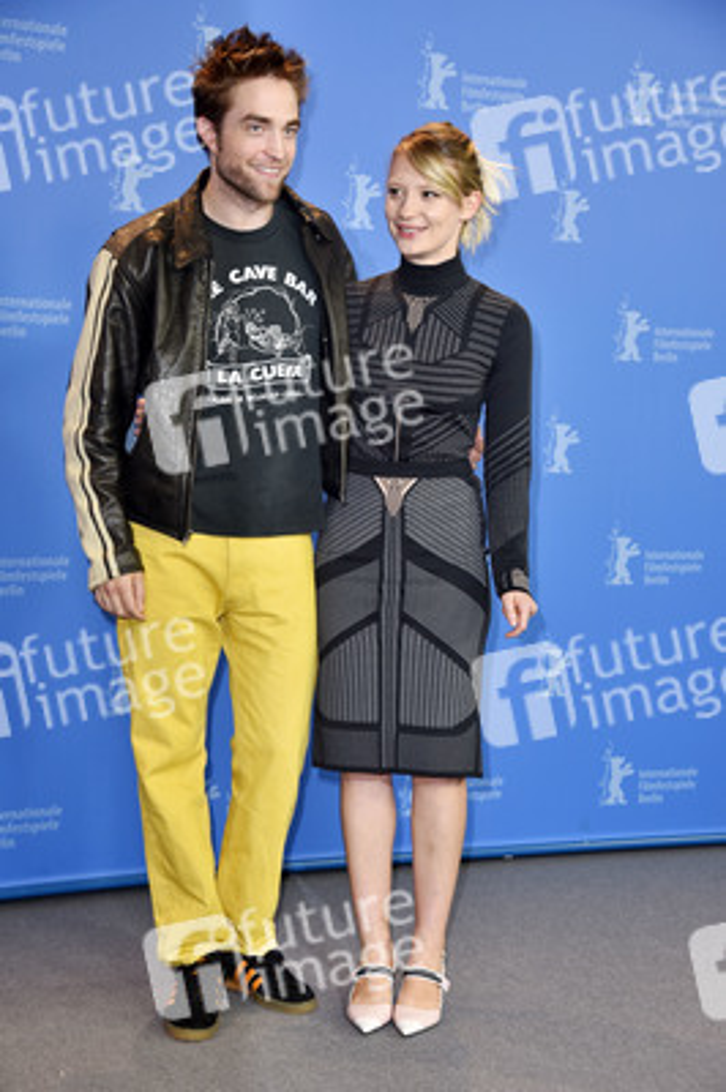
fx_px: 2060
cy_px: 546
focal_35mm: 68
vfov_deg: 29.7
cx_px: 363
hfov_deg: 20.0
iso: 640
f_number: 5.6
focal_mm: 68
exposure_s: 1/125
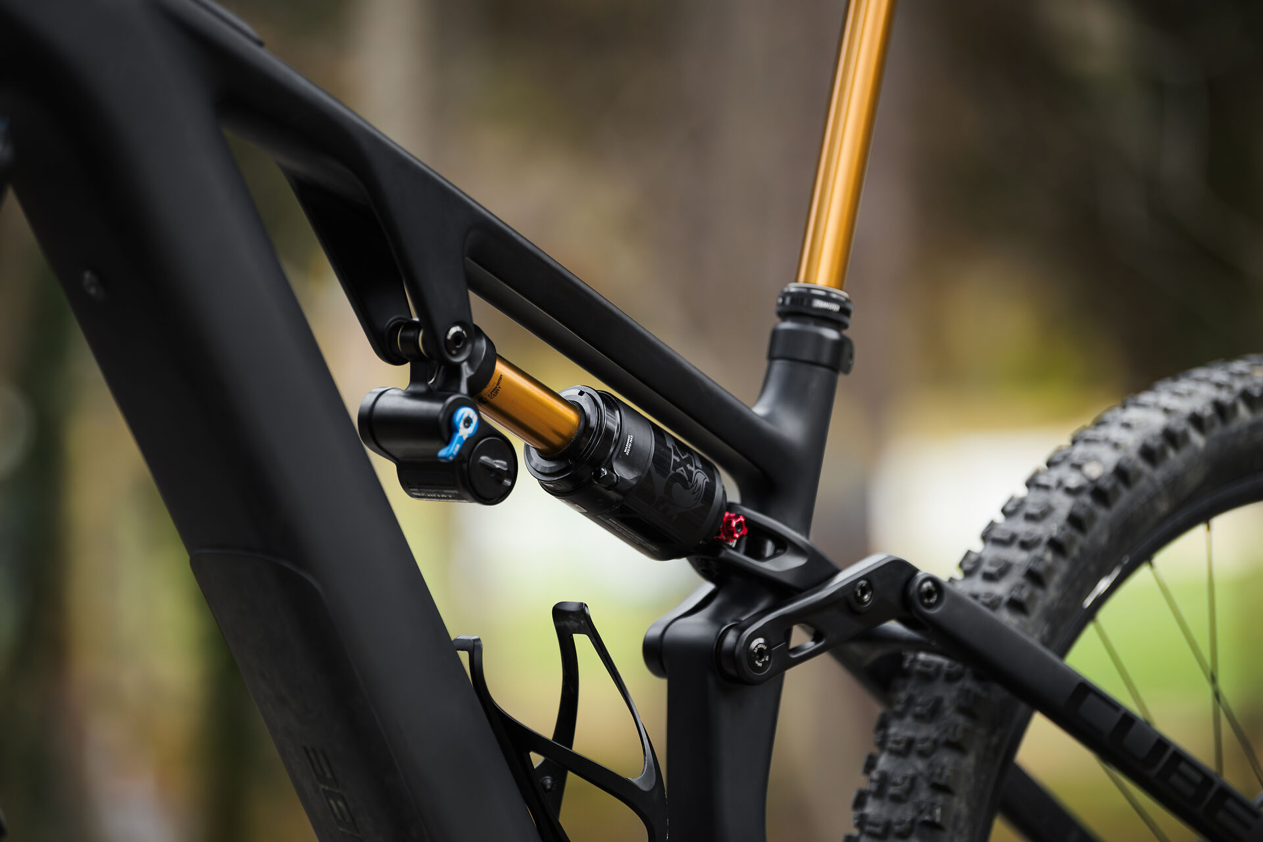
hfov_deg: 13.2
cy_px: 421
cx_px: 632
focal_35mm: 155
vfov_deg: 8.9
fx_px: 5437
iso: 800
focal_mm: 155
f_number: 2.8
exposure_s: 1/500
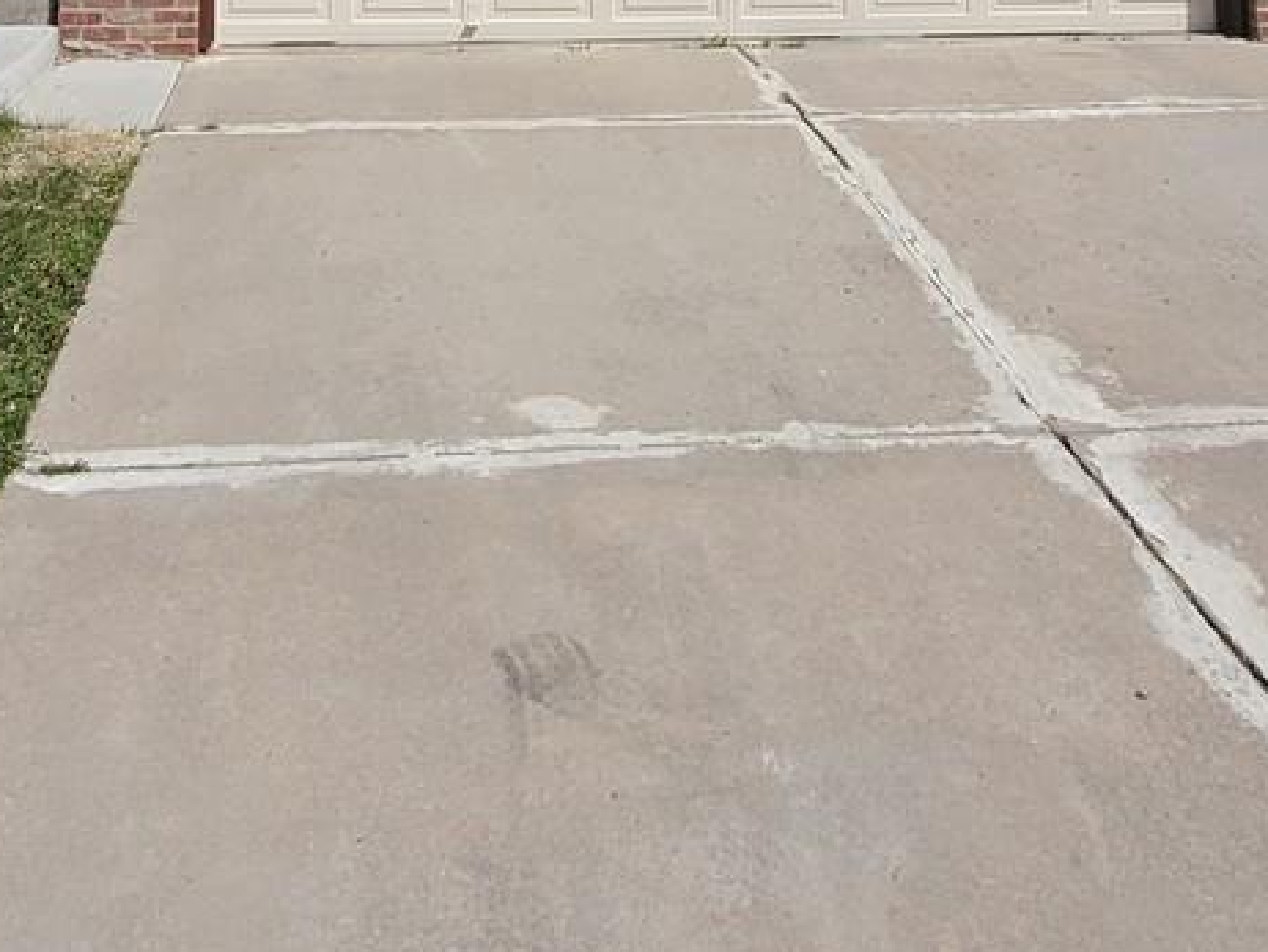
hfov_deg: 41.9
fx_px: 1649
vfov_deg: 25.2
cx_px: 532
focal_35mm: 45
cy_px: -442
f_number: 2.2
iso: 50
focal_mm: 1.8
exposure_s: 1/1538
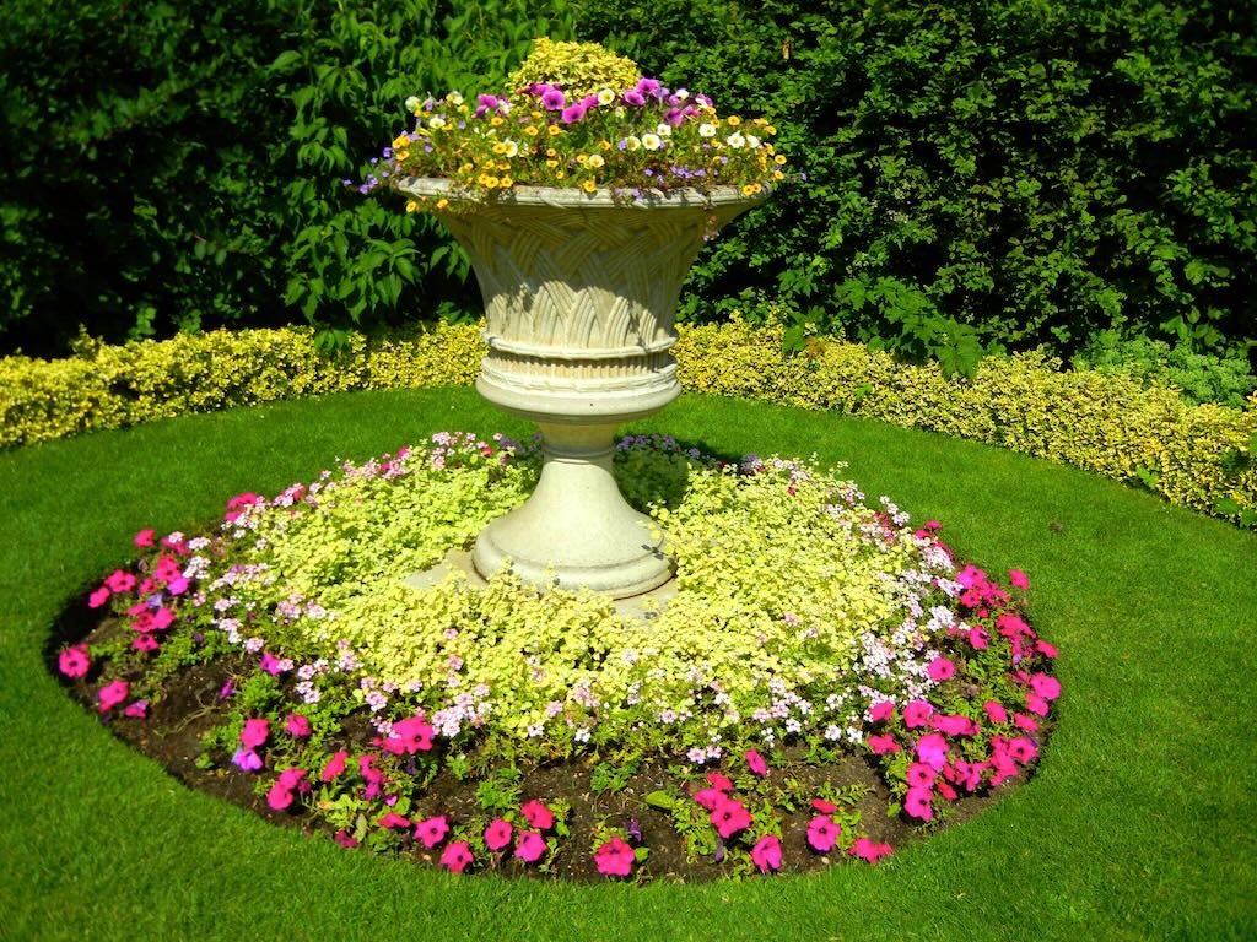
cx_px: 628
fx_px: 1089
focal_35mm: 30
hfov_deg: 60.0
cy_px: 471
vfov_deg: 46.8
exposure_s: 1/606
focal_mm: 5.4
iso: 160
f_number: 7
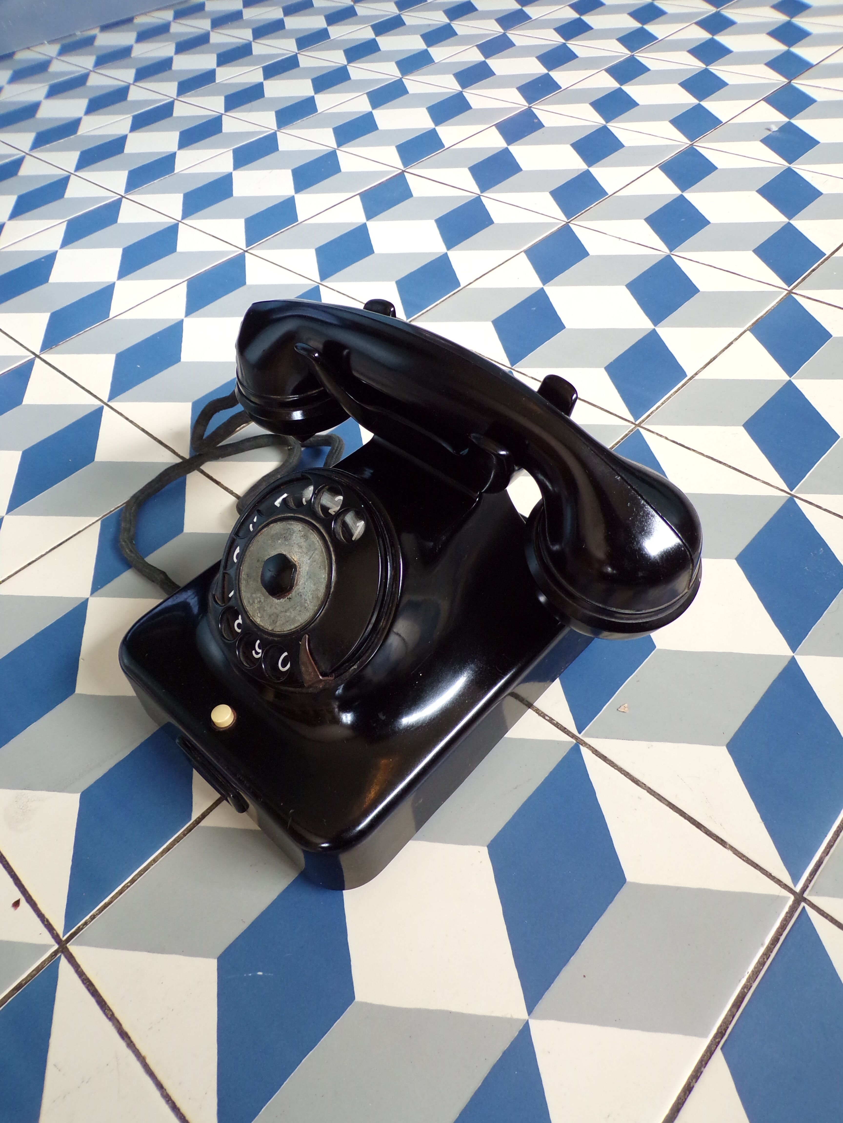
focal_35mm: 24
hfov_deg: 56.8
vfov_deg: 71.6
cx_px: 422
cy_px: 562
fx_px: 779
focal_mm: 4.3
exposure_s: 1/25
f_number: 3
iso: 200
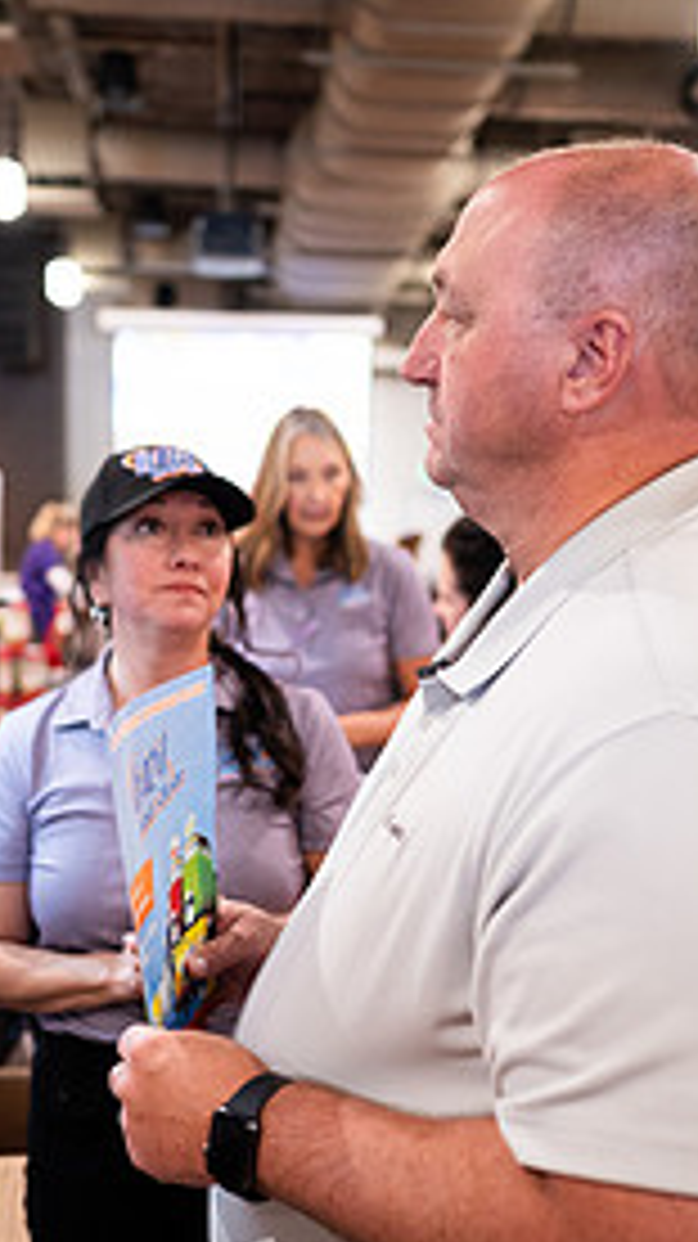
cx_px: 342
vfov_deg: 49.3
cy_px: 684
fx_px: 1351
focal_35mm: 41
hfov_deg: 29.0
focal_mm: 24
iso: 1250
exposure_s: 1/200
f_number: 1.8
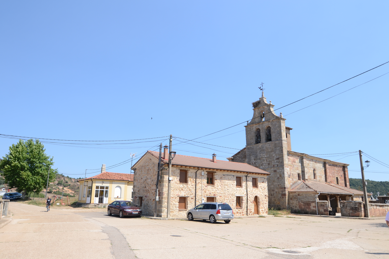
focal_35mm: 25
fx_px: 270
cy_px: 135
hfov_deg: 71.5
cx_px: 190
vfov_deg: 51.3
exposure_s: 1/800
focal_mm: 16
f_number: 4.5
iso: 100
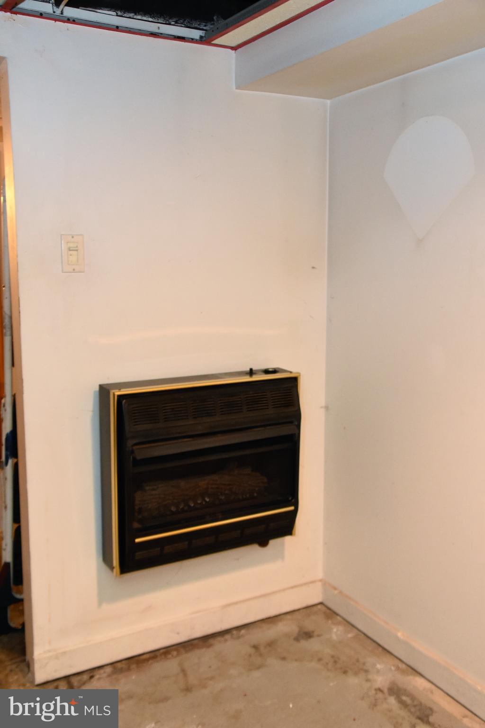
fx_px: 727
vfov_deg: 53.1
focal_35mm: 36
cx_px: 242
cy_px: 364
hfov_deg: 36.9
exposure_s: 1/60
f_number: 4
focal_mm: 24
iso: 2200
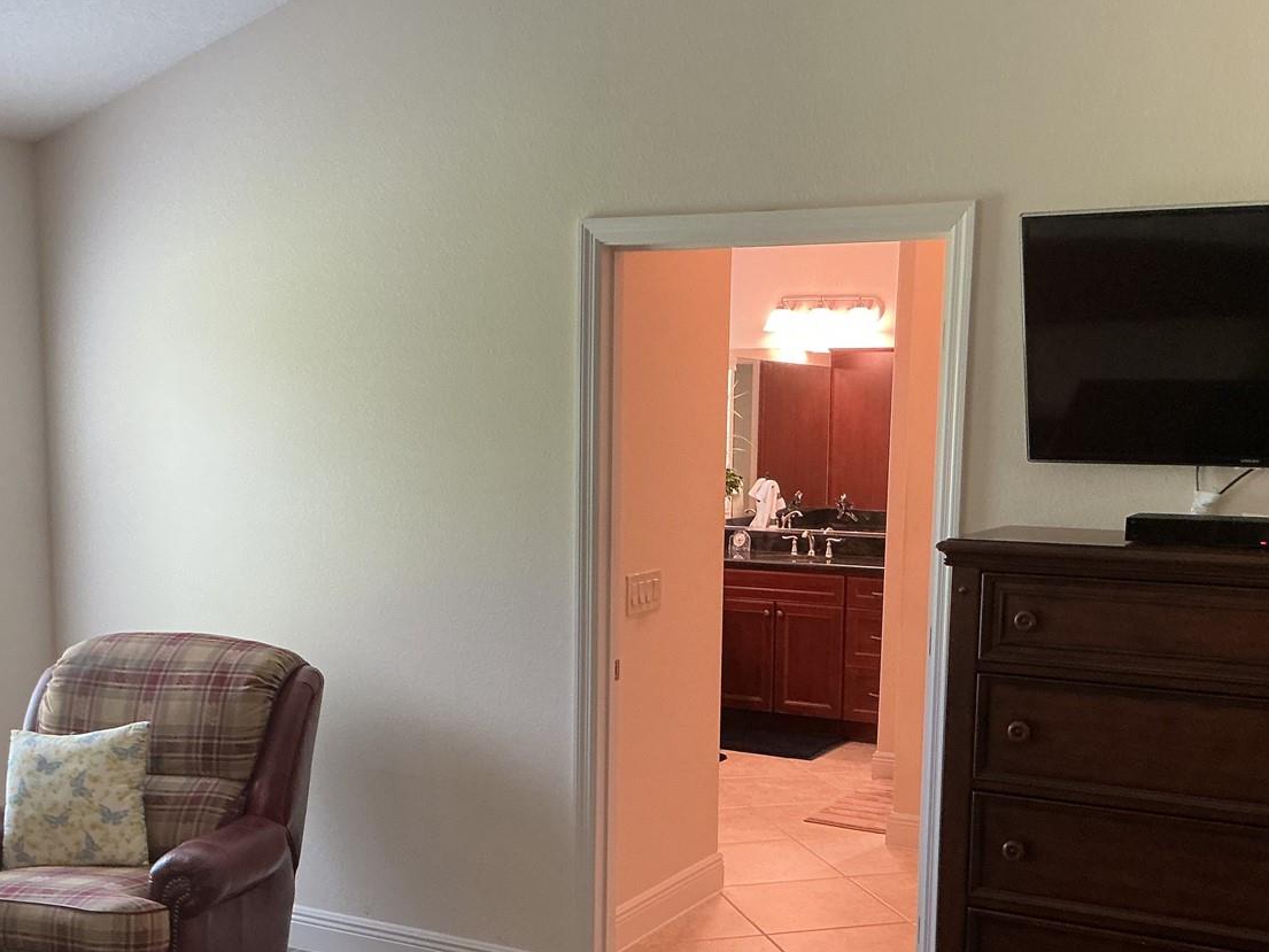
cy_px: 632
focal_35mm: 42
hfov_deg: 44.8
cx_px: 679
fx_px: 1540
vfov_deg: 34.1
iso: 125
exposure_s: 1/60
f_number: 1.8
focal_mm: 3
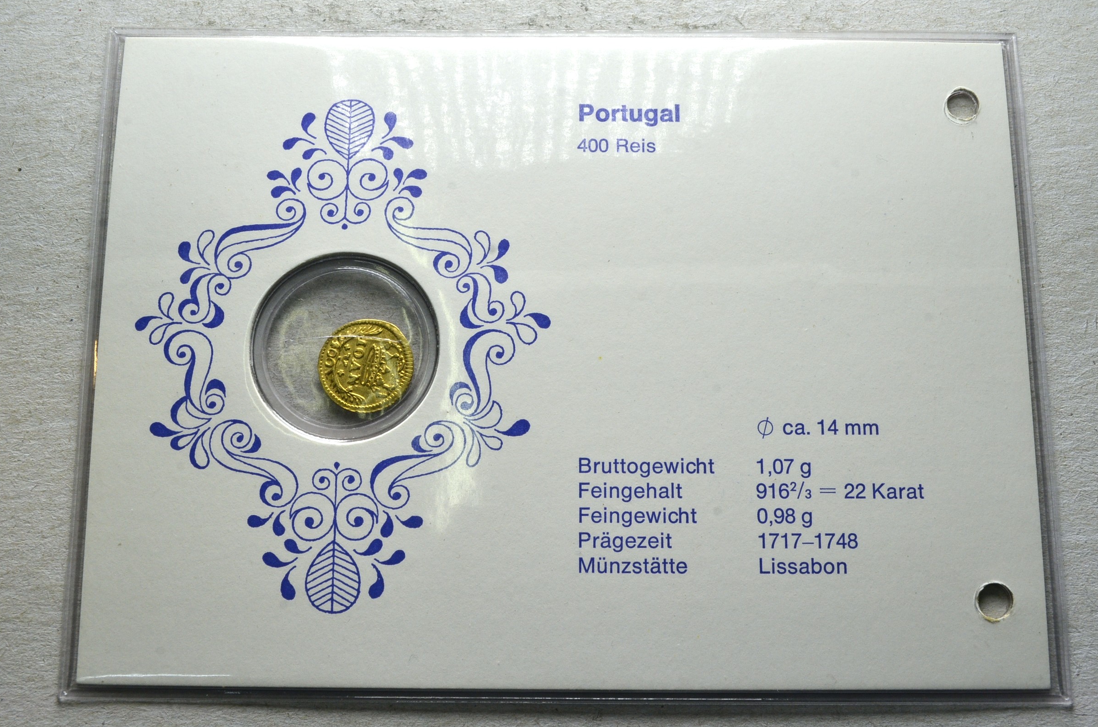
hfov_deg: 48.5
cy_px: 364
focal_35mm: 40
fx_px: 1217
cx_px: 557
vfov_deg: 33.3
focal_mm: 26
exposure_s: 1/250
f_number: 14
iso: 400
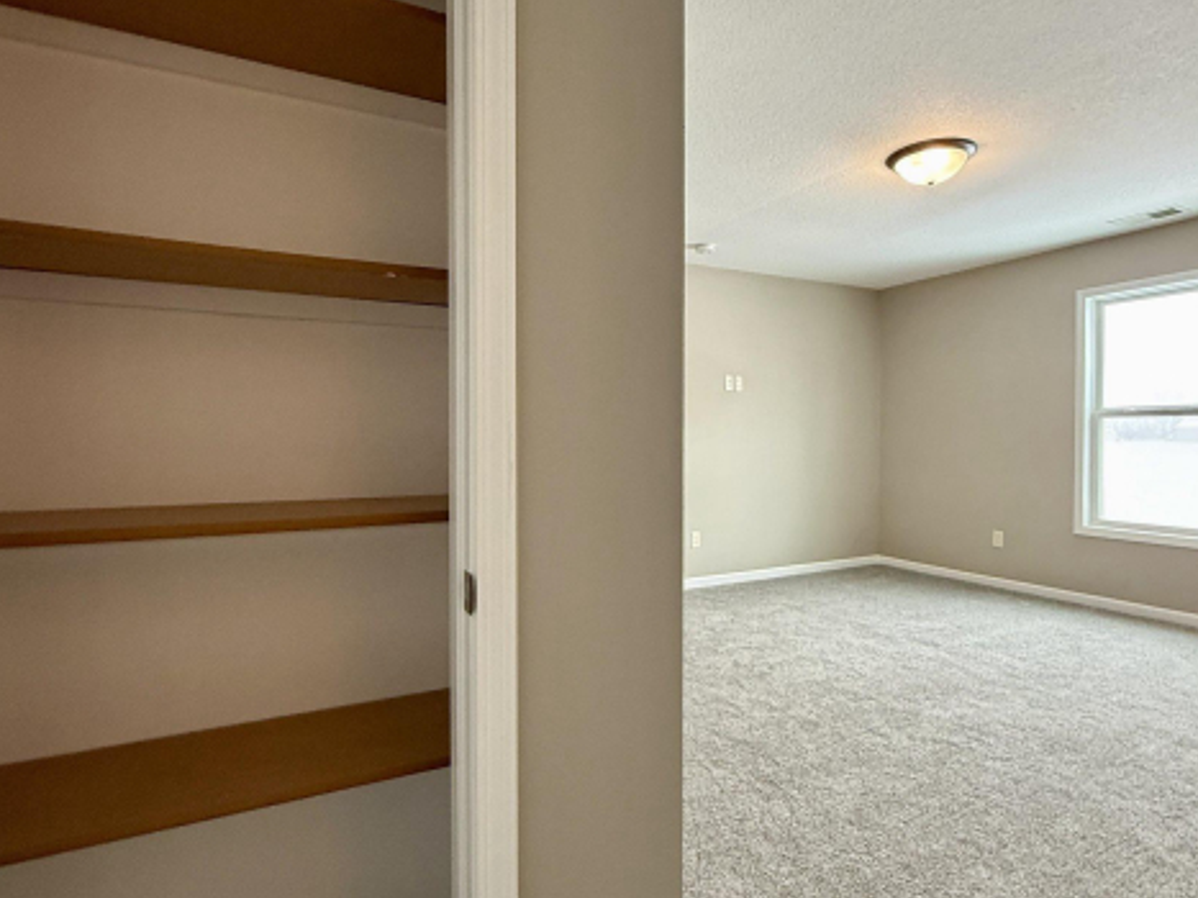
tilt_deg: -0.8
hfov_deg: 81.8
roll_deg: +0.1
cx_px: 600
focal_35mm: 20
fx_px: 692
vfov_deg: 65.9
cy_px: 450
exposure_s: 1/120
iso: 320
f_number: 2.2
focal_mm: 2.22
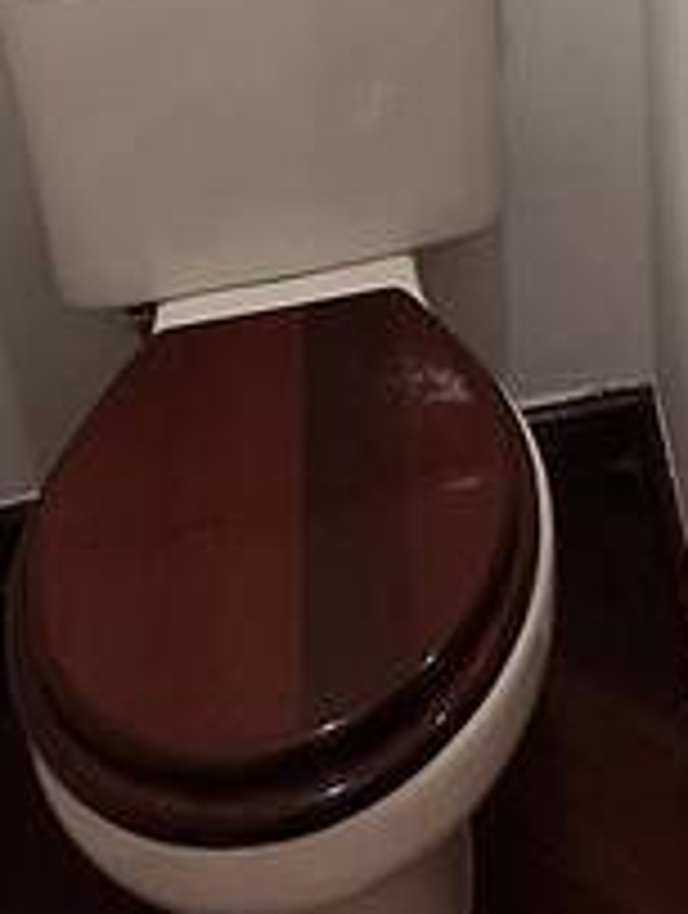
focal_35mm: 69
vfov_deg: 21.3
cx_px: 733
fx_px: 1823
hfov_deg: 20.5
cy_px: -621
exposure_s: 1/40
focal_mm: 1.74
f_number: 2.2
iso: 100
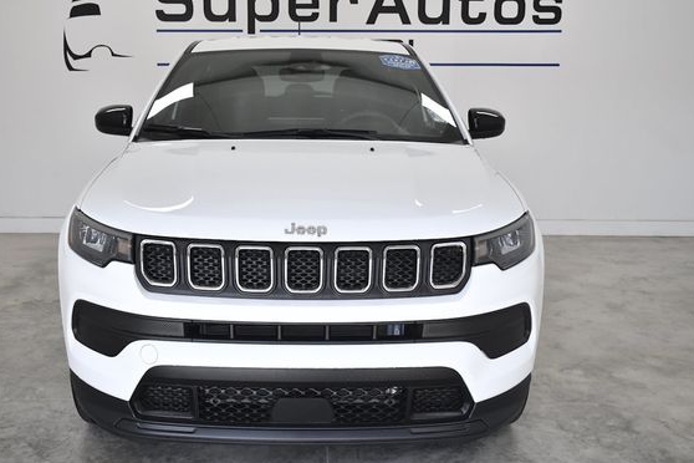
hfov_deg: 49.5
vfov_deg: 34.2
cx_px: 311
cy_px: 226
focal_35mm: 39
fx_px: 752
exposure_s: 1/2000
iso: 1250
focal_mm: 23
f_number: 4
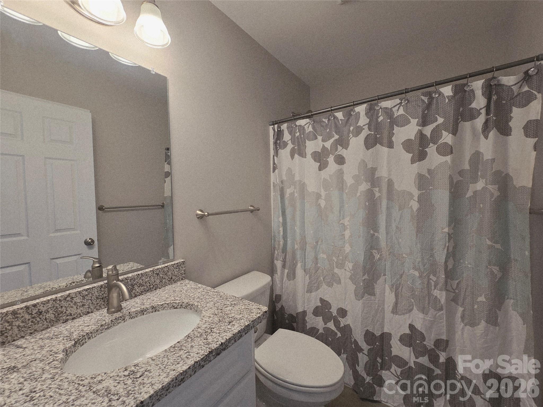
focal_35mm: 13
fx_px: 204
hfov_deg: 106.2
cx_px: 272
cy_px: 204
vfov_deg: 89.9
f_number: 2.2
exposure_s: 1/60
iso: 64
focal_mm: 2.2
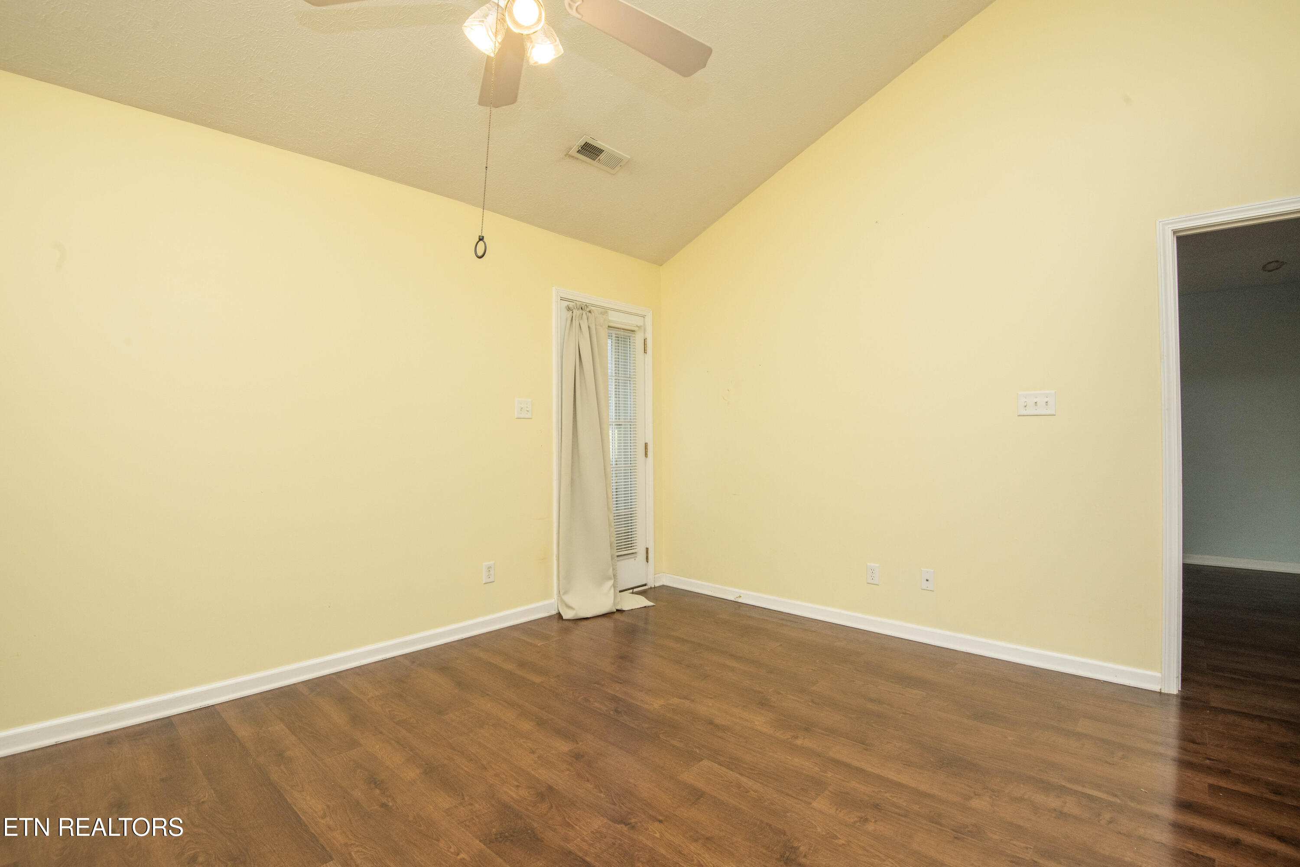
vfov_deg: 73.7
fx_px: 578
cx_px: 650
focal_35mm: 16
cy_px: 434
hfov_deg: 96.7
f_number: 10
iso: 500
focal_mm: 16
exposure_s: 1/250
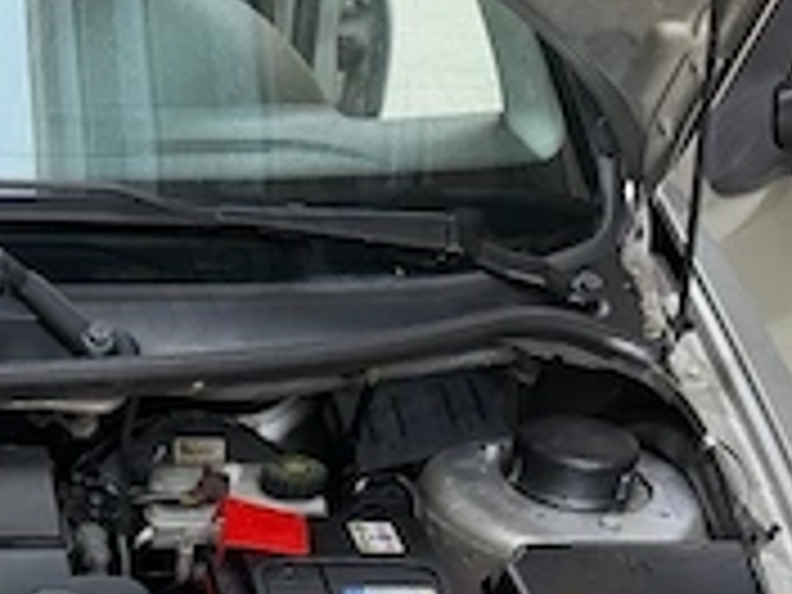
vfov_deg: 16.3
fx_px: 1876
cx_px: -189
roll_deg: +0.2
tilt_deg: -39.0
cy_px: 918
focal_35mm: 82
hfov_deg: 21.9
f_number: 1.78
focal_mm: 6.76
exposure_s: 1/702
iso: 100
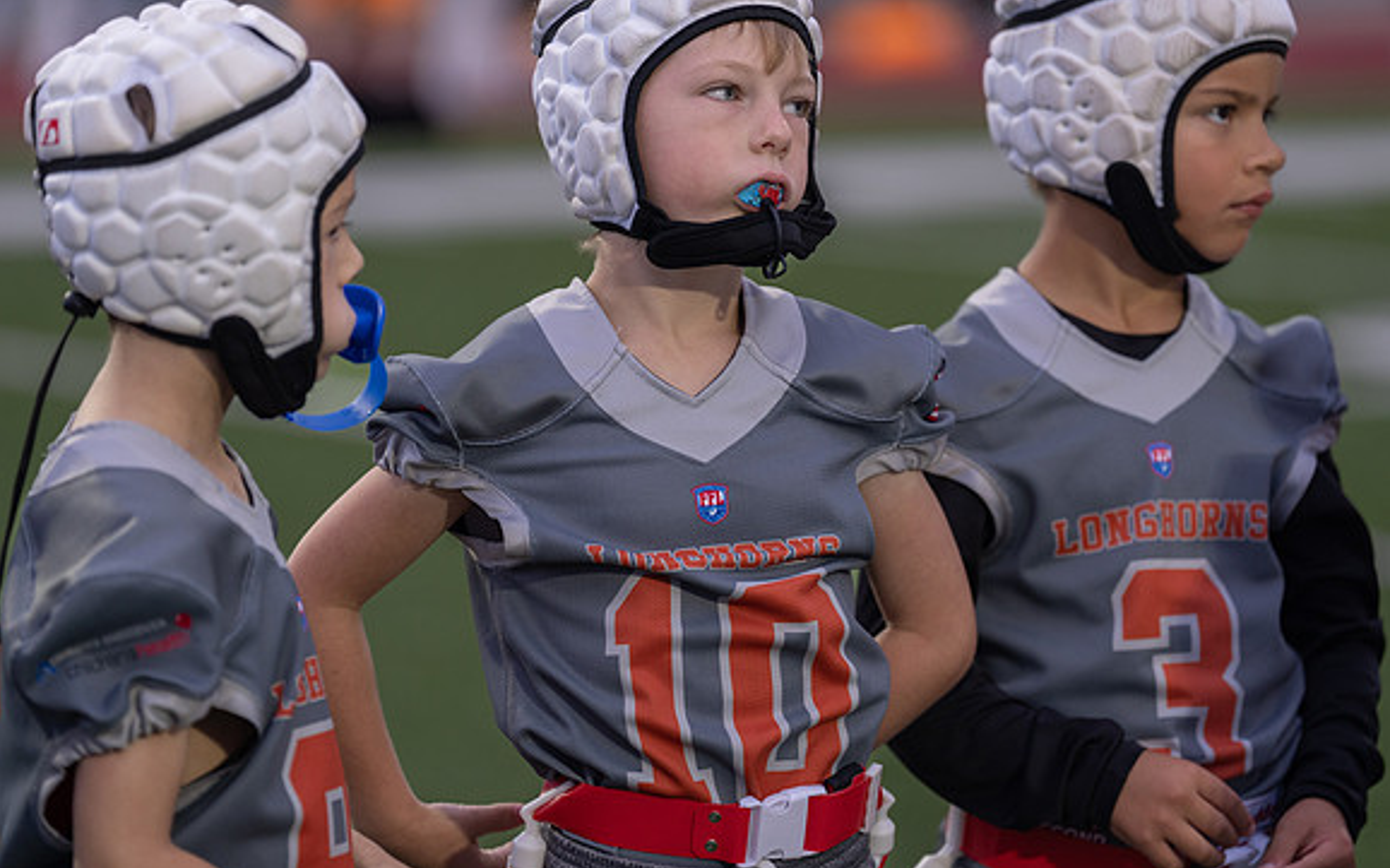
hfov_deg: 11.5
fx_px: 6931
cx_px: 695
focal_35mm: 183
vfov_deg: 7.2
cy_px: 380
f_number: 2.8
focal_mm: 167
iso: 500
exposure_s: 1/320
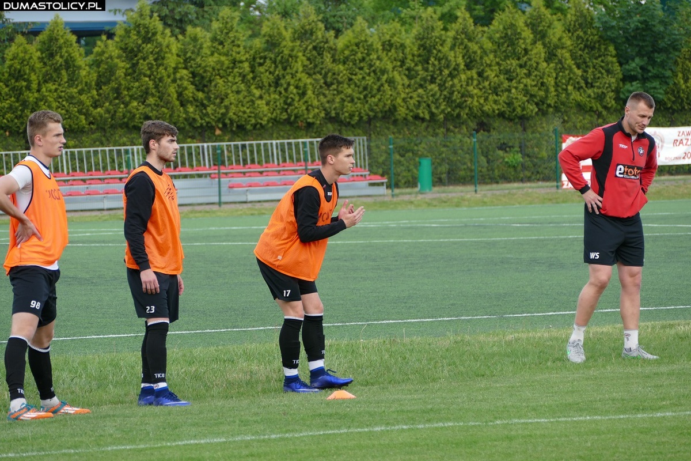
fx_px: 4702
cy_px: 230
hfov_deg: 8.4
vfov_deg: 5.6
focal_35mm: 245
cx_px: 346
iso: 160
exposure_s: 1/250
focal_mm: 89.34
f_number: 4
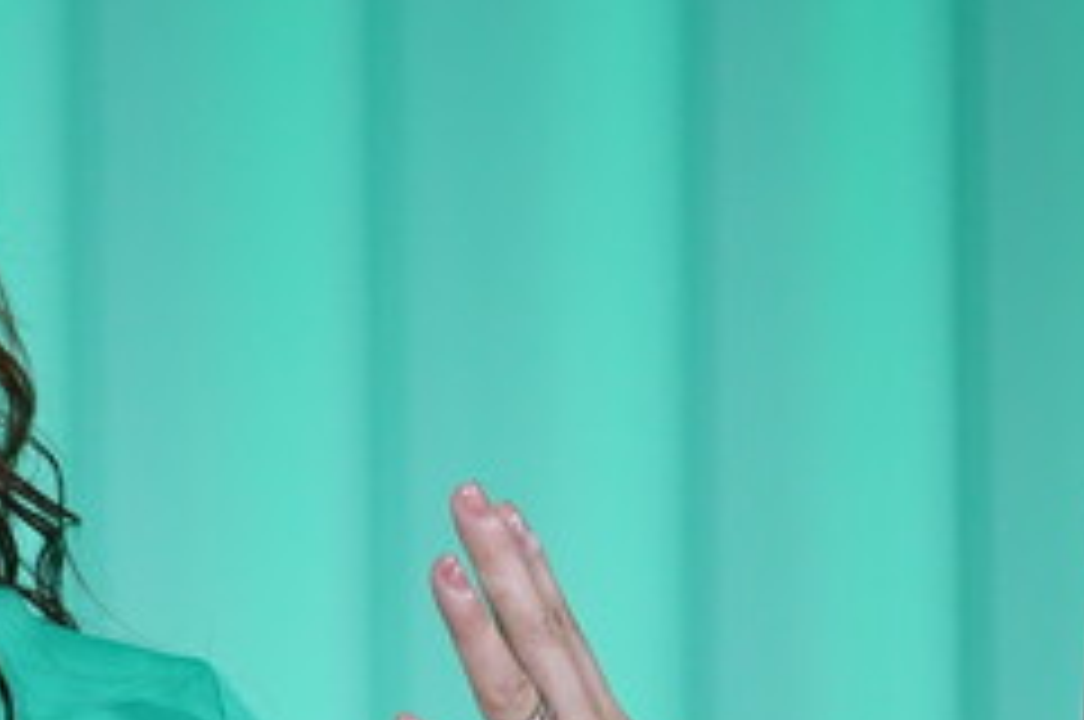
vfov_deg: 1.4
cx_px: -279
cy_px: 189
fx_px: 28958
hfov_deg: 2.1
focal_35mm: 963
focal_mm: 128.59
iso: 800
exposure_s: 1/250
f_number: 4
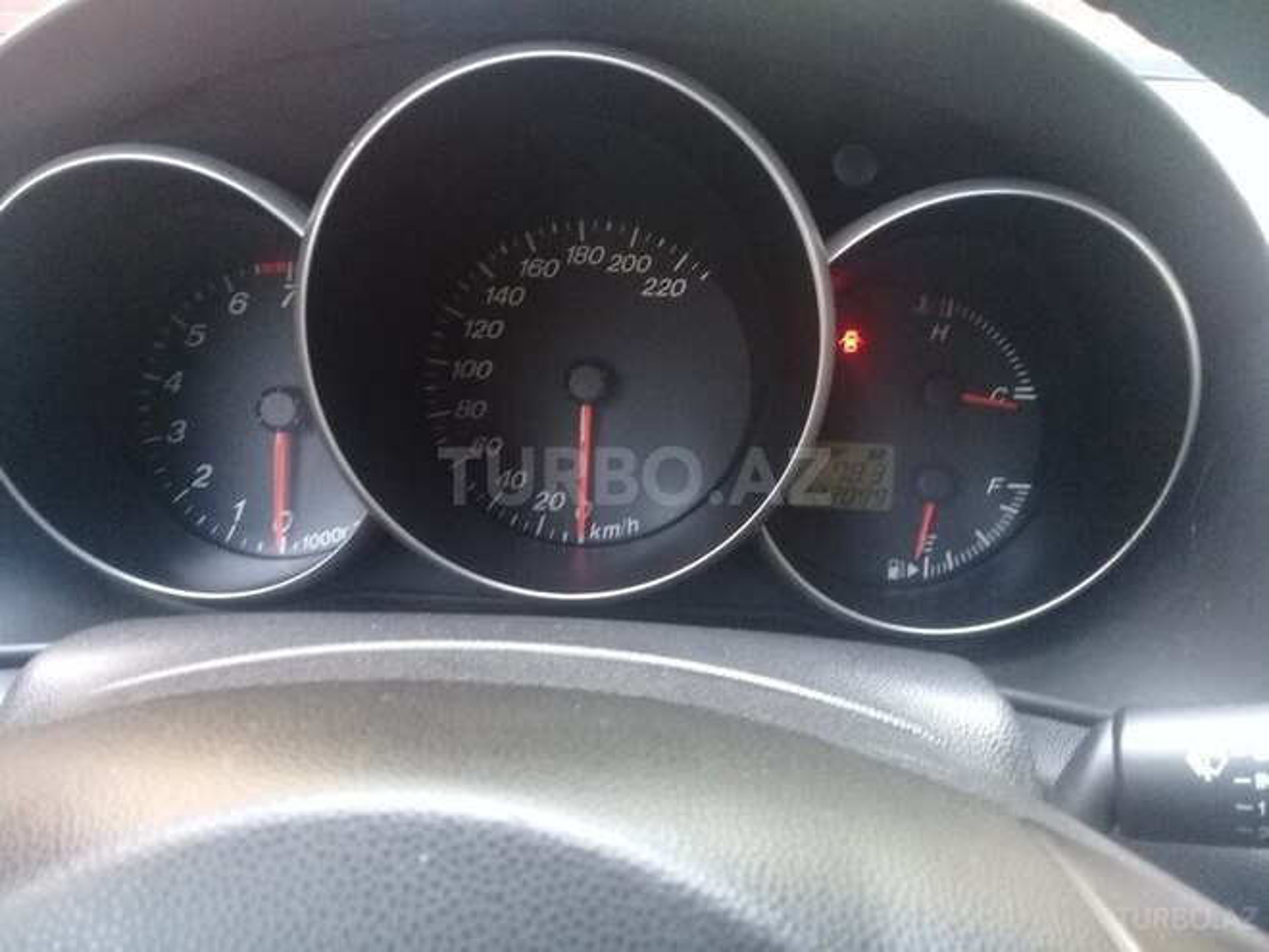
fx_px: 1136
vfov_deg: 45.4
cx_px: 634
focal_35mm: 31
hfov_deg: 58.4
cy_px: 476
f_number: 2.2
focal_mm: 3.3
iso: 200
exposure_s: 1/33
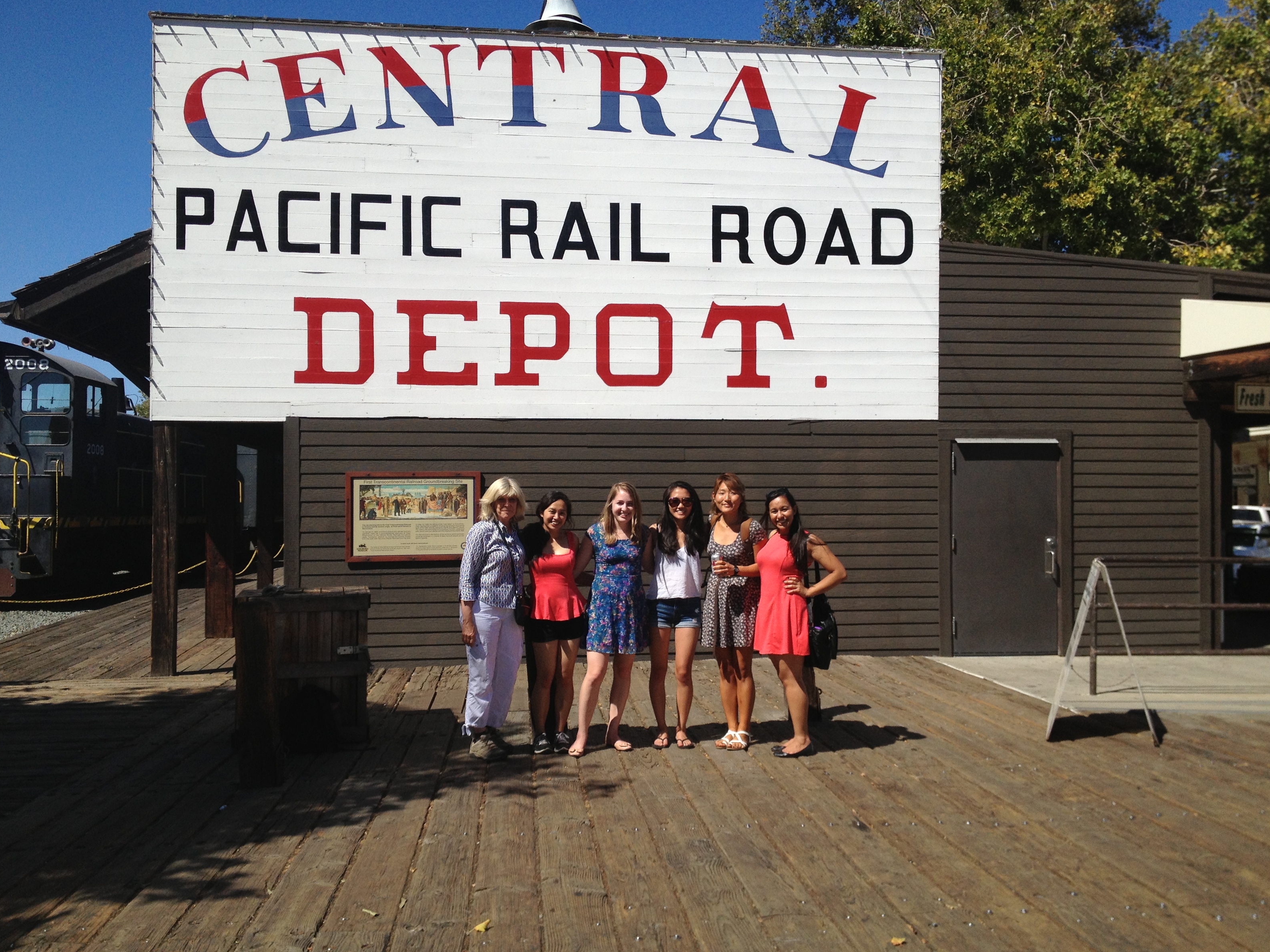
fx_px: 1321
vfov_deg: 39.7
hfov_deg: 51.4
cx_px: 631
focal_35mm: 36
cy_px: 482
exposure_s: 1/2632
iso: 50
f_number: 2.4
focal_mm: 4.28
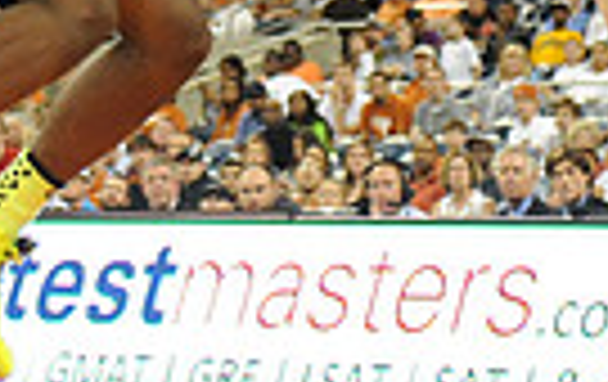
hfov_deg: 8.3
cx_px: 86
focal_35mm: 253
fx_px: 4201
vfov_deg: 5.1
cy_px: -422
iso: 3200
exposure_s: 1/1250
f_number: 2.8
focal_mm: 58
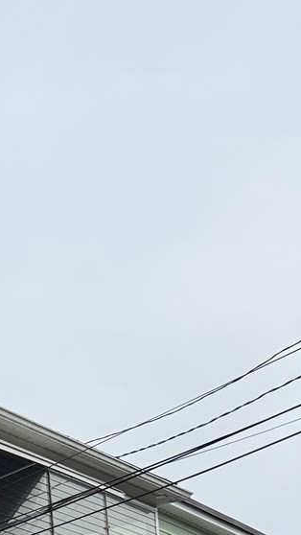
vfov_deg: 25.9
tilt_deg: +12.5
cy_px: 659
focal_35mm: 72
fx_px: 1021
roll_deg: -1.6
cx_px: -248
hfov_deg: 14.6
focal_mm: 6.76
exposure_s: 1/4975
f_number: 1.78
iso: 80
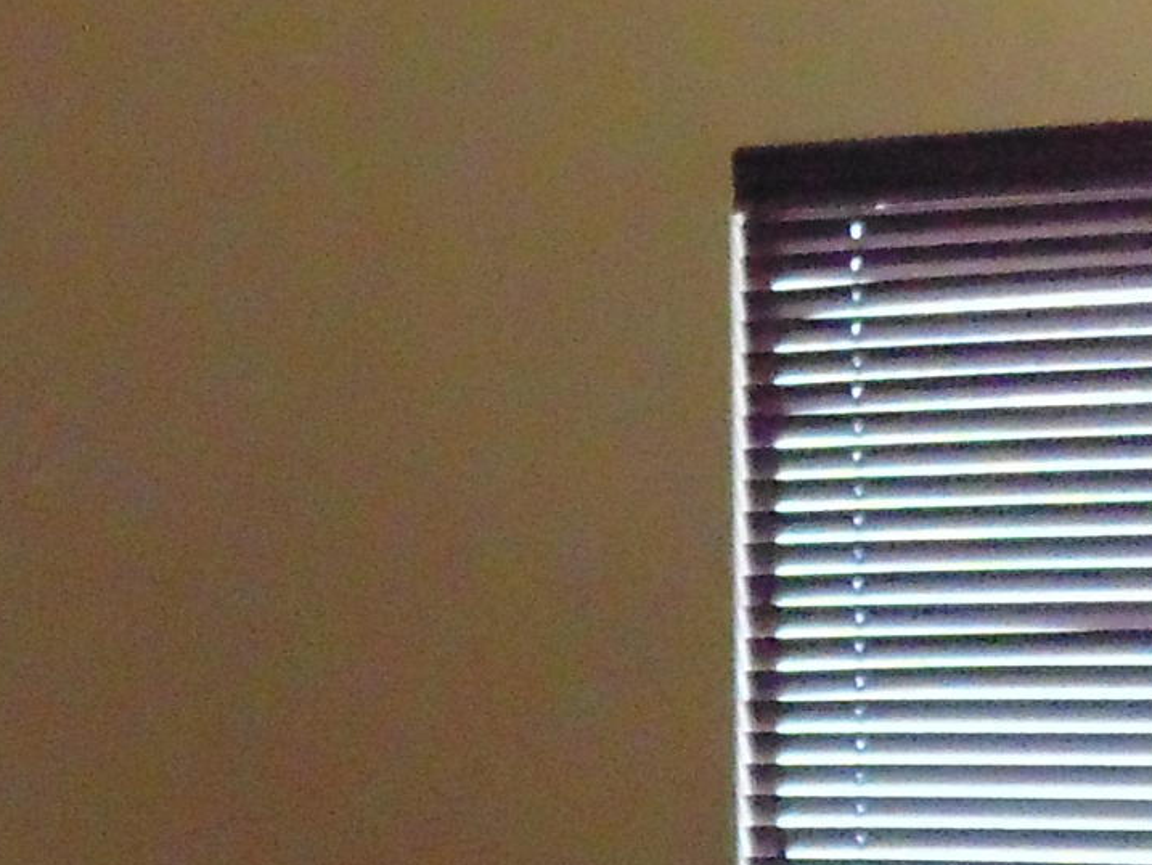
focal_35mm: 113
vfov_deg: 13.0
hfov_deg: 15.8
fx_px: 3761
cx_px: -631
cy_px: 712
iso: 800
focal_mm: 4.8
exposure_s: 1/25
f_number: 3.2
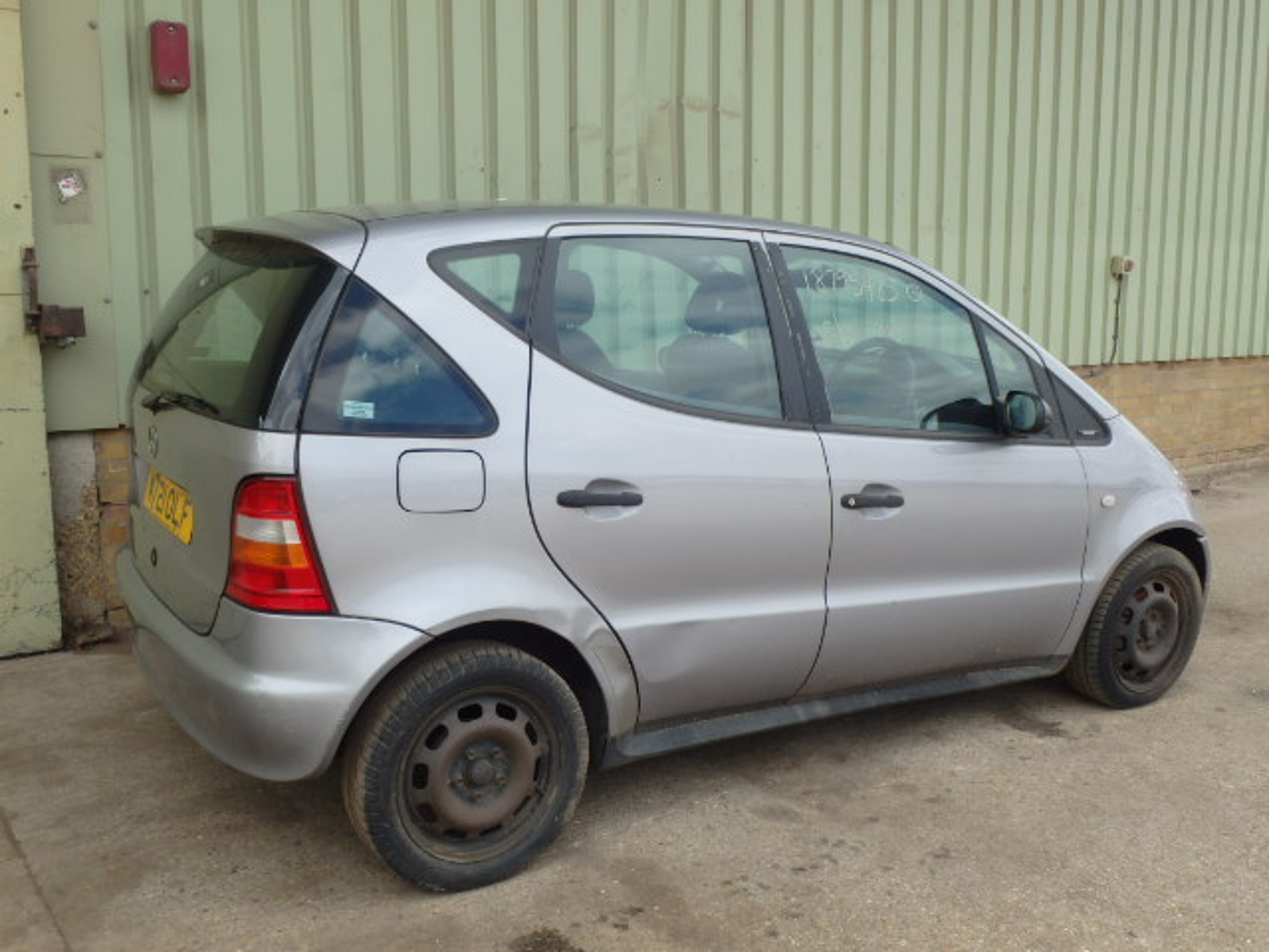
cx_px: 634
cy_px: 476
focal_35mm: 34
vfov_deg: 41.8
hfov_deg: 54.0
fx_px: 1246
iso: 125
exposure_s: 1/320
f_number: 4.4
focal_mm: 6.1
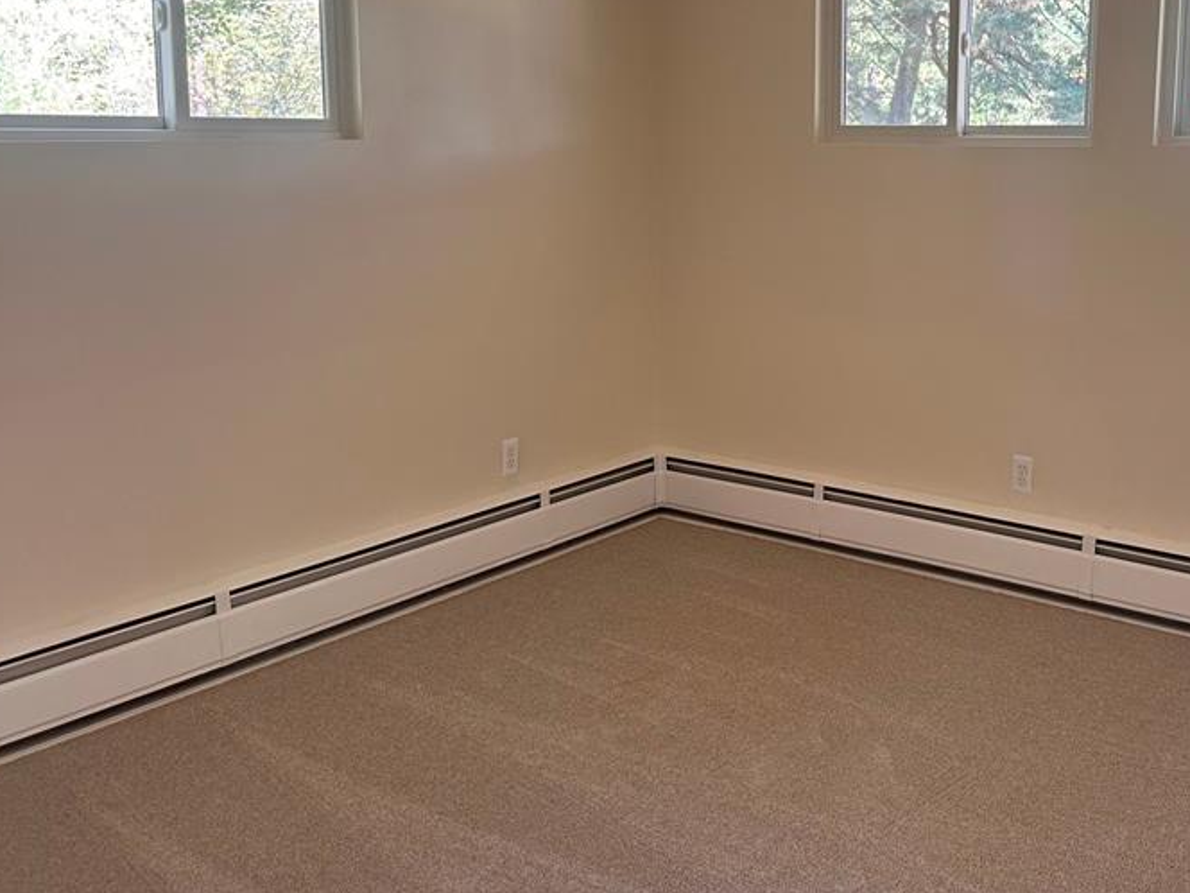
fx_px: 1272
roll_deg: -0.7
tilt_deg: -6.6
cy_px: 294
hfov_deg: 48.9
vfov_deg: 38.2
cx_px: 835
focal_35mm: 37
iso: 160
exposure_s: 1/120
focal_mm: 6.86
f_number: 1.78
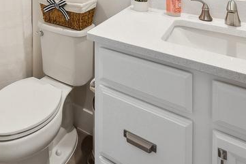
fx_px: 232
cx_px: 55
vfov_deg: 29.8
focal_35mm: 34
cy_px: -57
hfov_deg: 52.7
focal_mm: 12
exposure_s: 1/30
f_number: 7.1
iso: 640
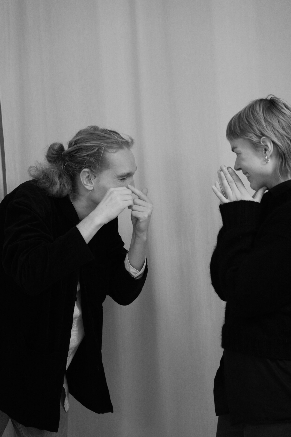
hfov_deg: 16.3
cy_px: 218
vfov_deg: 24.2
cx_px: 146
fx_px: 1018
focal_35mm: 84
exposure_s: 1/250
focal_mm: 56
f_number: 2.8
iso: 3200
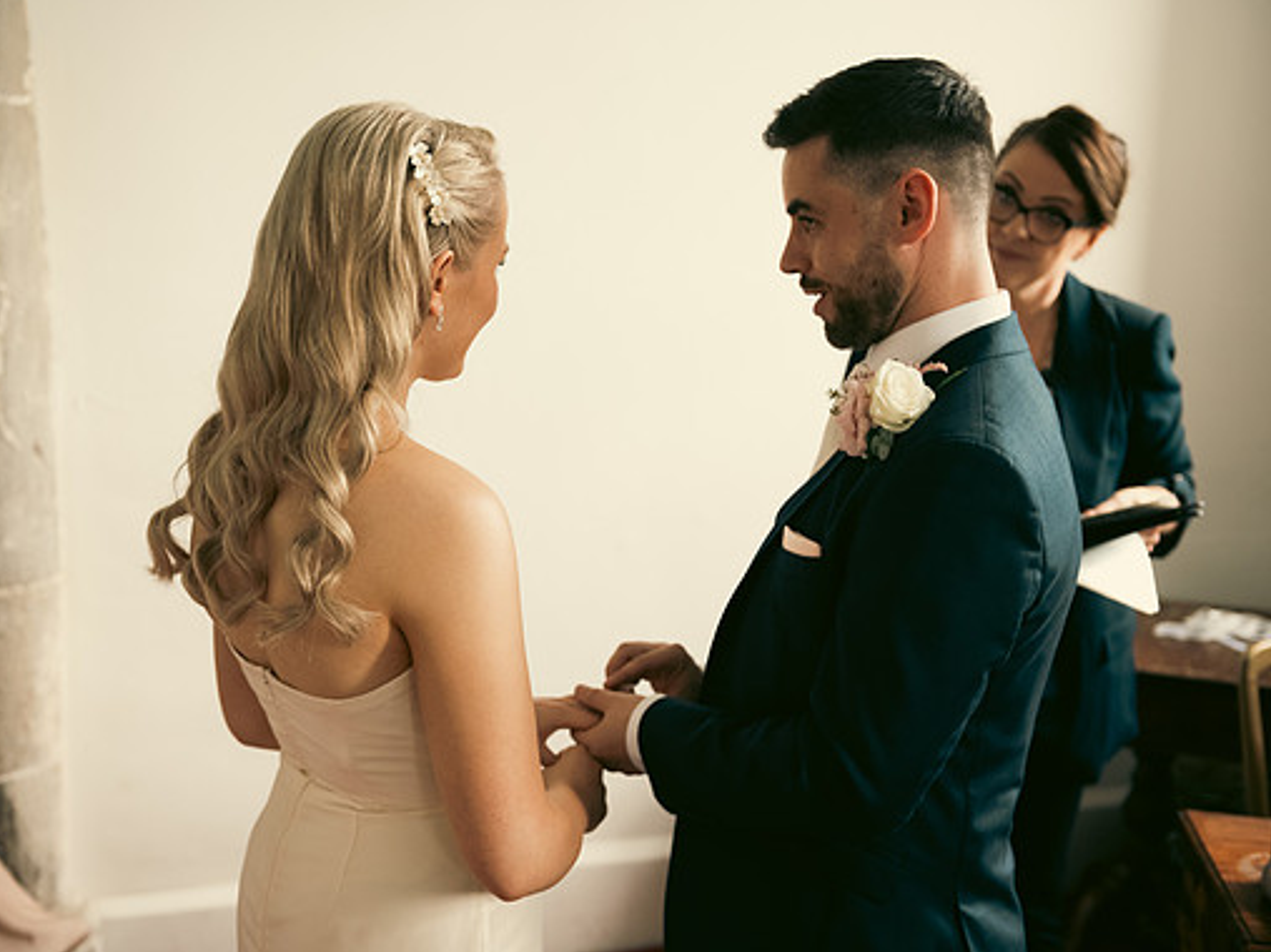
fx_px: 1615
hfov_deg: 42.9
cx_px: 554
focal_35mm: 44
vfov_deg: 32.9
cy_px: 475
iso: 800
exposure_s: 1/160
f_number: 3.5
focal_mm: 40
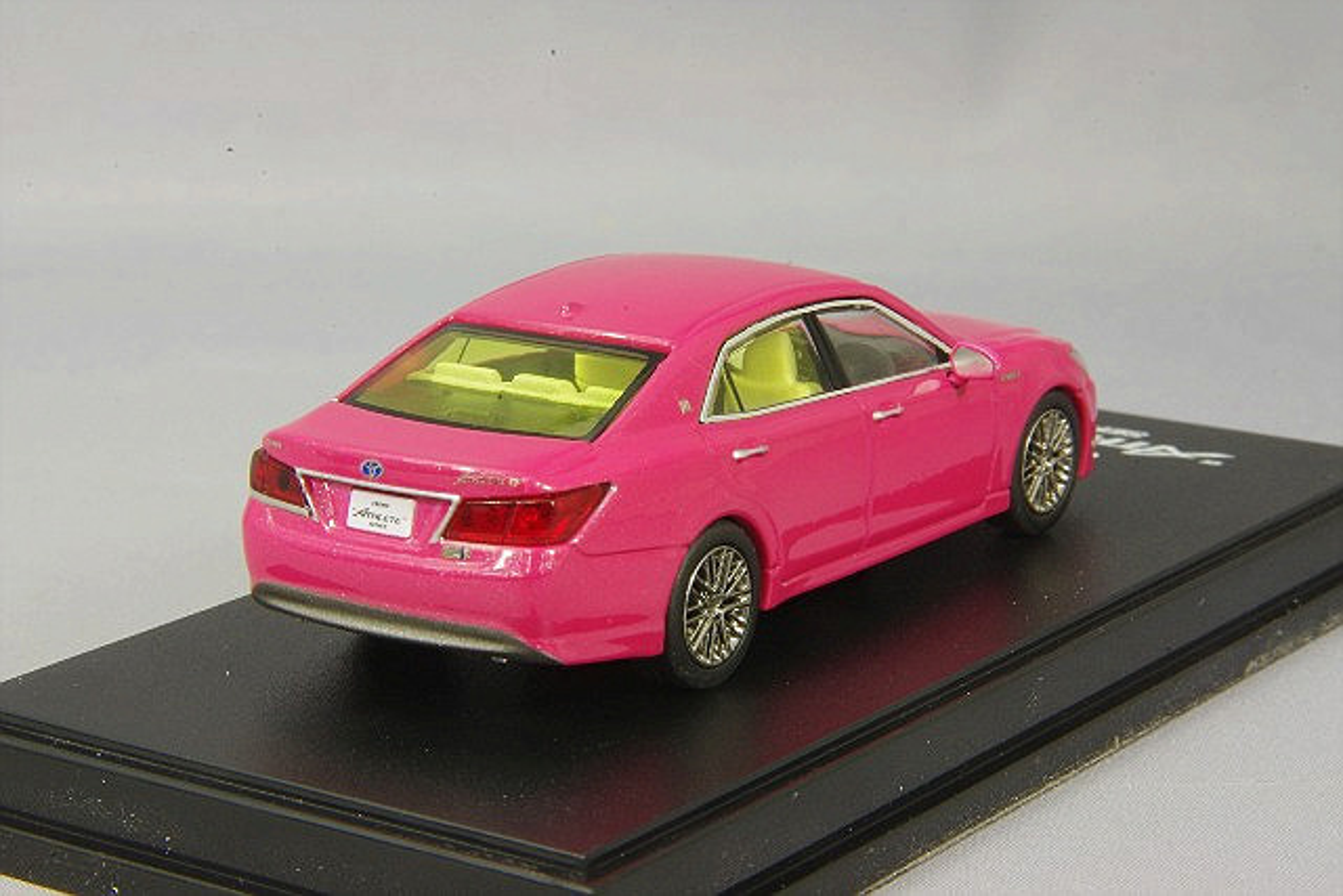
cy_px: 448
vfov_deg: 12.2
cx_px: 672
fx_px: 4179
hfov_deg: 18.3
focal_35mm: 112
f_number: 32
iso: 400
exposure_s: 1
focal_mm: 75
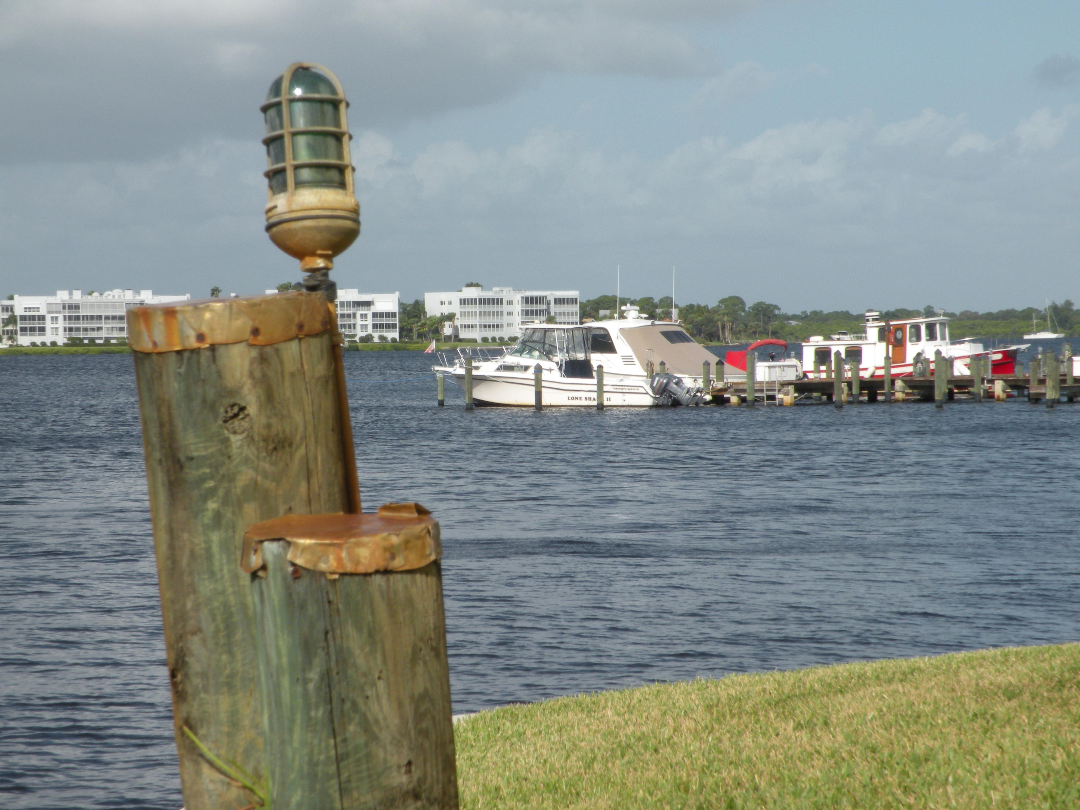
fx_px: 3713
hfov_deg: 16.6
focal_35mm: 119
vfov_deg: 12.5
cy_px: 405
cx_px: 540
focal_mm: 21
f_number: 8
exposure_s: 1/337
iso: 64
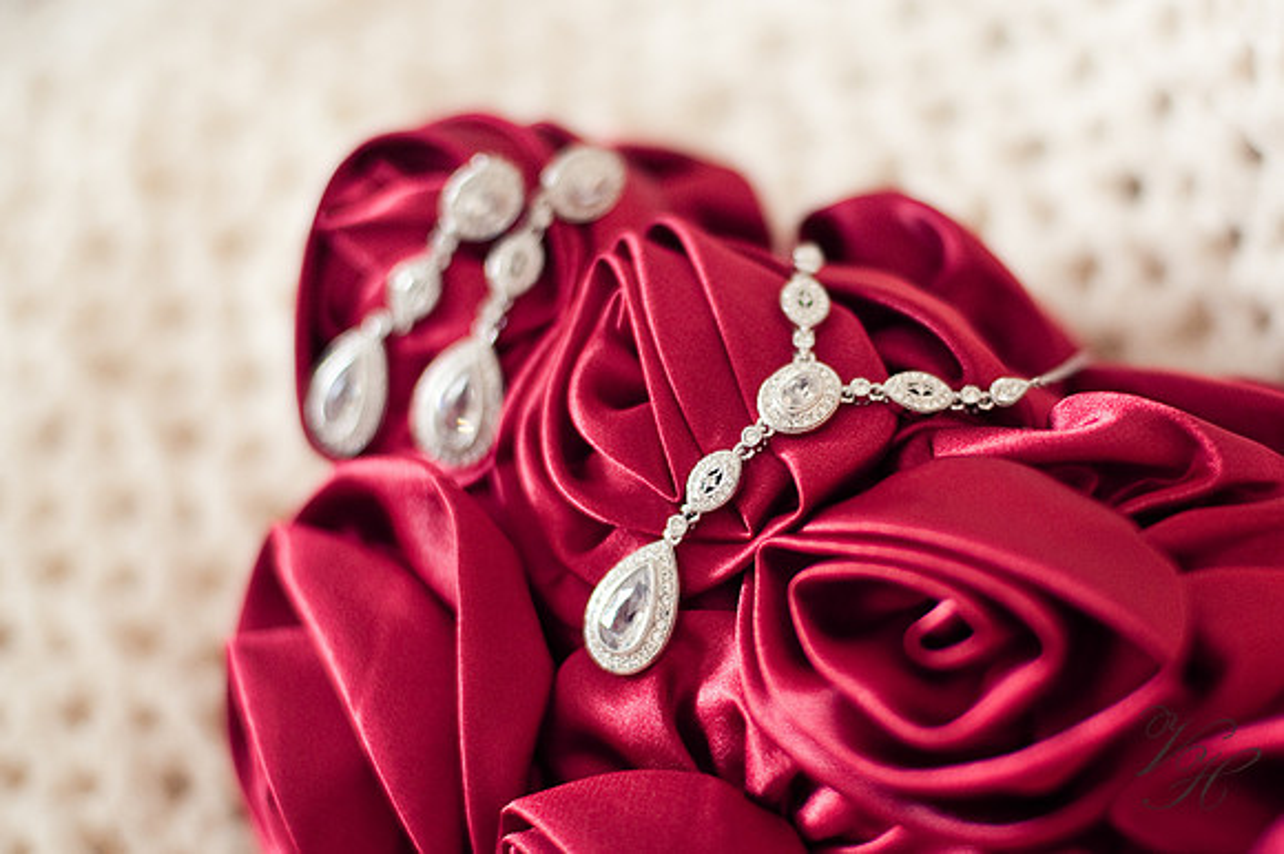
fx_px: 1782
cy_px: 427
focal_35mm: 50
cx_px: 642
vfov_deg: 27.0
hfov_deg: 39.6
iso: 800
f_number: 1.8
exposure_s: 1/200
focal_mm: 50
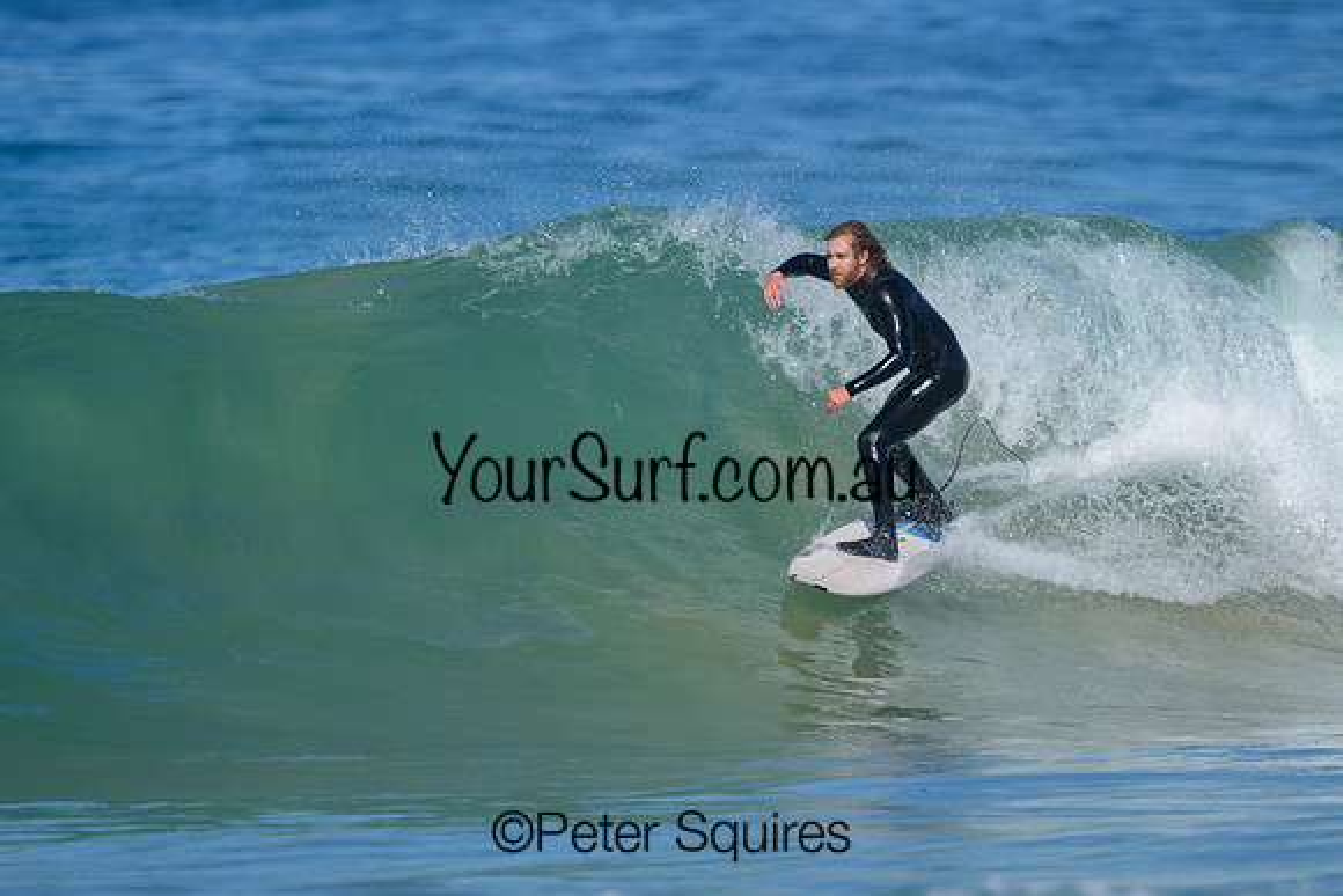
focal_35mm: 1101
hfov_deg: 1.9
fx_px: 41073
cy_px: 392
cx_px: 735
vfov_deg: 1.2
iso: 180
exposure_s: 1/2000
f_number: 6.3
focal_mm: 800
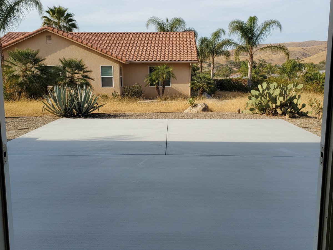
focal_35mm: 23
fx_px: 221
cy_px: 125
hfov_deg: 73.9
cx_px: 166
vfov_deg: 58.9
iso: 499
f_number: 1.8
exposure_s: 1/1491
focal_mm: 6.4
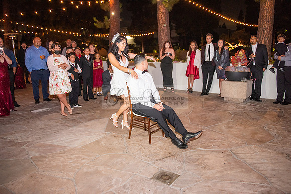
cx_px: 146
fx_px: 234
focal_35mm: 29
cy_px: 97
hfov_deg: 63.6
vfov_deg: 45.0
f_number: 2.8
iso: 1250
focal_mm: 29
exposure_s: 1/125
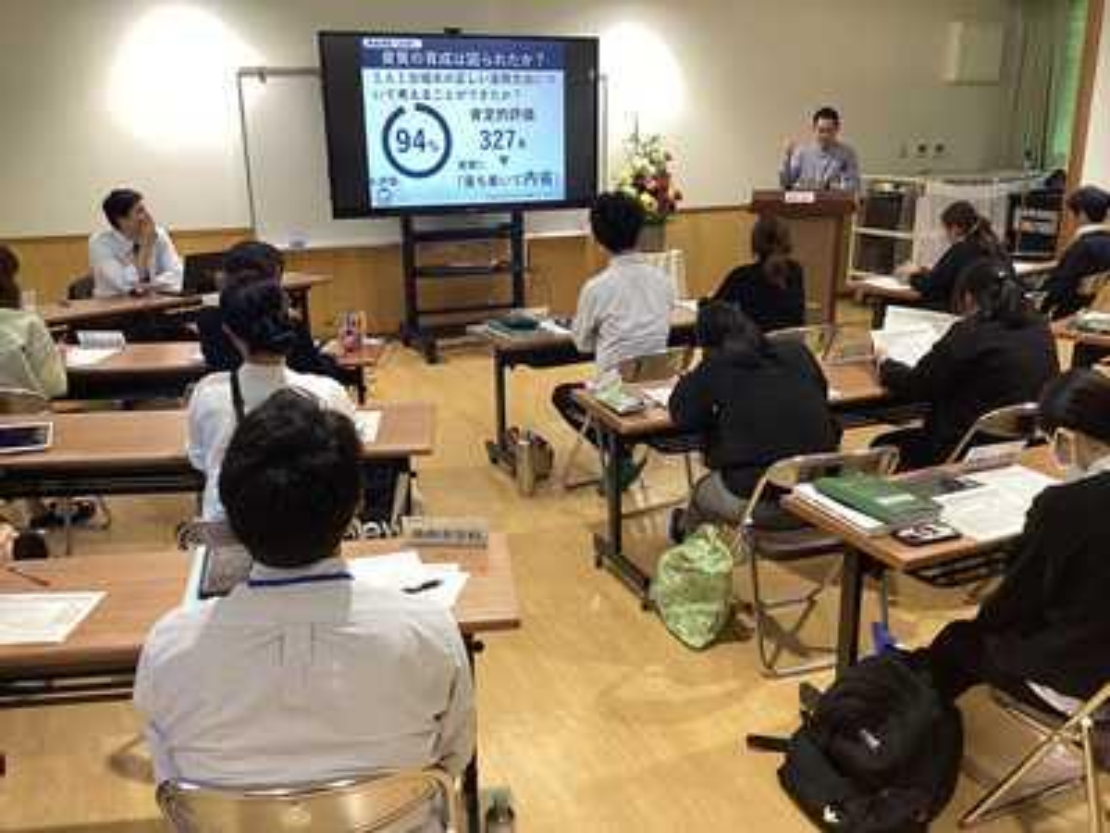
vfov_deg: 45.4
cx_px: 555
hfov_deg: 58.4
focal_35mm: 31
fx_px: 994
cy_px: 416
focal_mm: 3.3
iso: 64
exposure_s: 1/50
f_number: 2.4
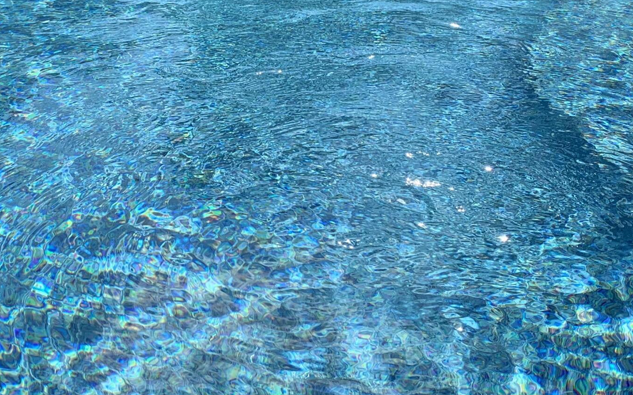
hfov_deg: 32.9
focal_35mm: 61
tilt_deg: -14.8
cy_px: 59
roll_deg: -1.1
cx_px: 173
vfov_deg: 20.9
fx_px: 1052
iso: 25
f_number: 1.8
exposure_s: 1/2833
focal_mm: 4.25
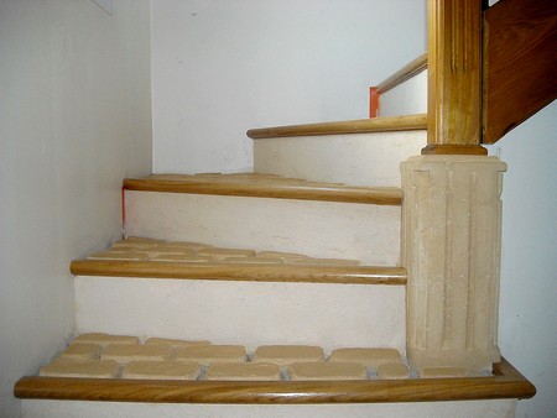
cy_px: 209
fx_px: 563
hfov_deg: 52.6
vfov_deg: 40.7
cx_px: 278
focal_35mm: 35
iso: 200
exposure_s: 1/60
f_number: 2.8
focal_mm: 5.7
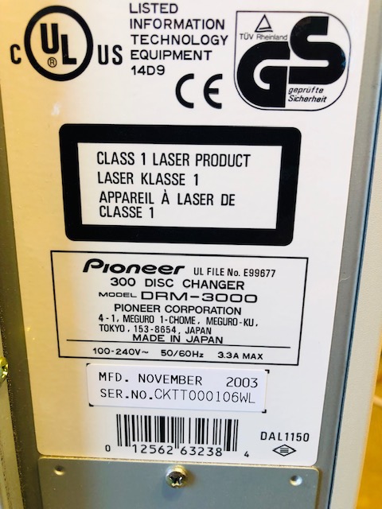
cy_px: 254
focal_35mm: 28
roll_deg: -0.8
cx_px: 191
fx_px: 412
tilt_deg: -16.6
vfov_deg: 63.4
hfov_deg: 49.7
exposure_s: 1/20
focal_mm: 3.99
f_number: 1.8
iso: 40
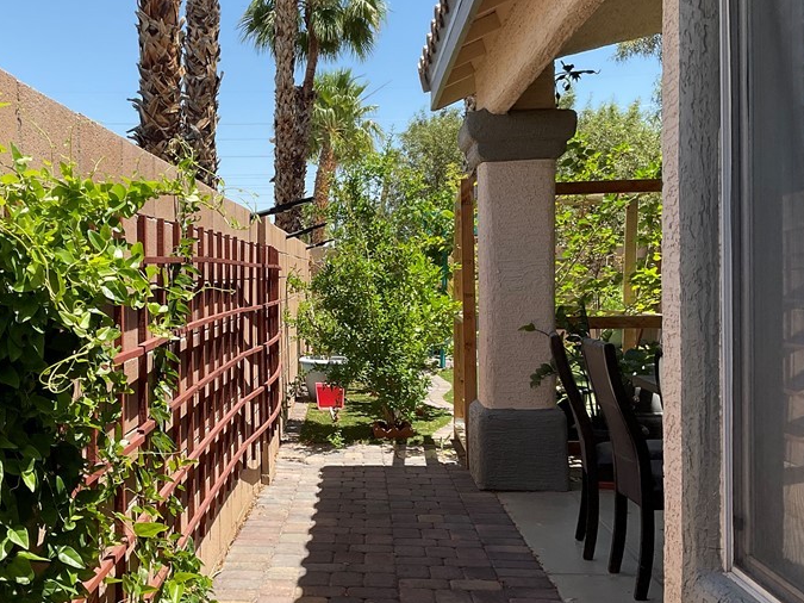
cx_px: 279
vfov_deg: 32.9
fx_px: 1022
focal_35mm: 44
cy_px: 300
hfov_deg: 42.5
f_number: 1.8
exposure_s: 1/997
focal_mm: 3
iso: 16
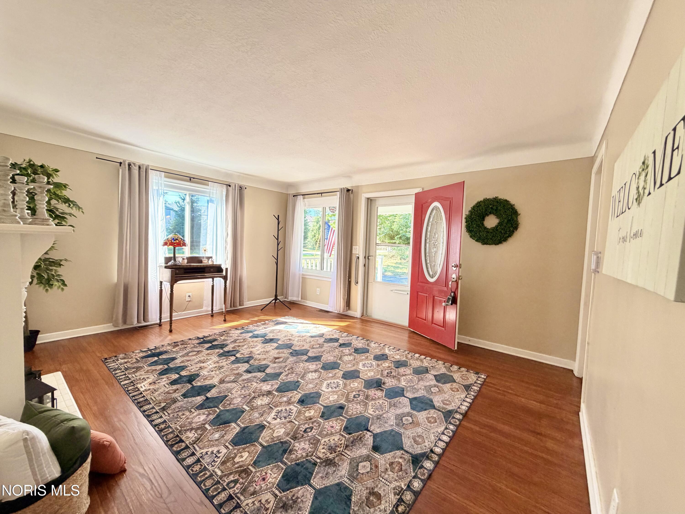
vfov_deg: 85.7
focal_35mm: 14
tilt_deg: -2.1
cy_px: 257
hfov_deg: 102.1
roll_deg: -1.6
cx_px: 342
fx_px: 277
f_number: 2.2
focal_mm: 2.22
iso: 250
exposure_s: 1/121
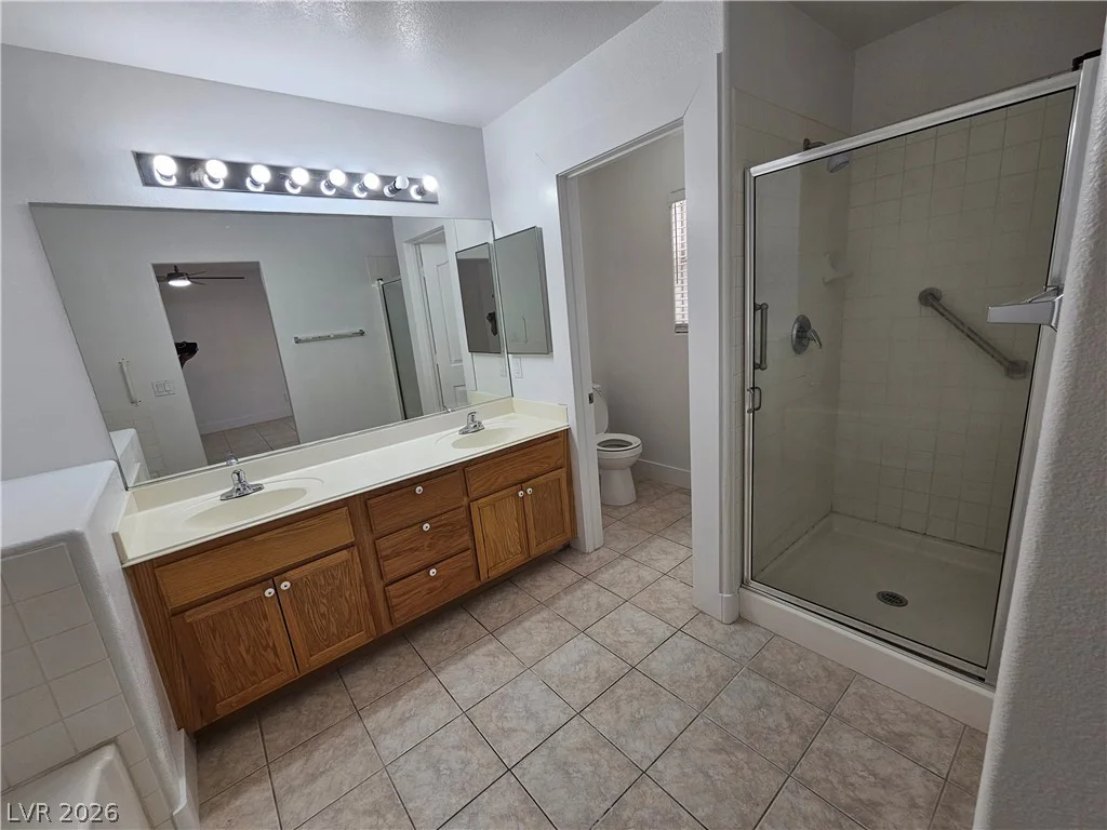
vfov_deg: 89.9
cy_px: 415
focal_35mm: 13
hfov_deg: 106.2
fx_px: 416
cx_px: 554
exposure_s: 1/207
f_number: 2.2
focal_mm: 2.2
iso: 125
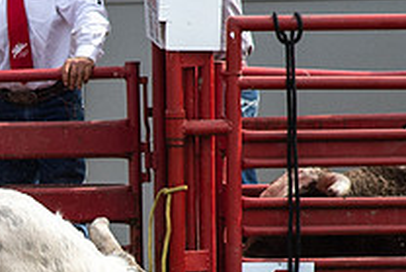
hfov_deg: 1.3
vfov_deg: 0.9
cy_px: 403
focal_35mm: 1605
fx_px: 18113
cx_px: -119
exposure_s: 1/8000
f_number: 4
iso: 1250
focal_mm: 300
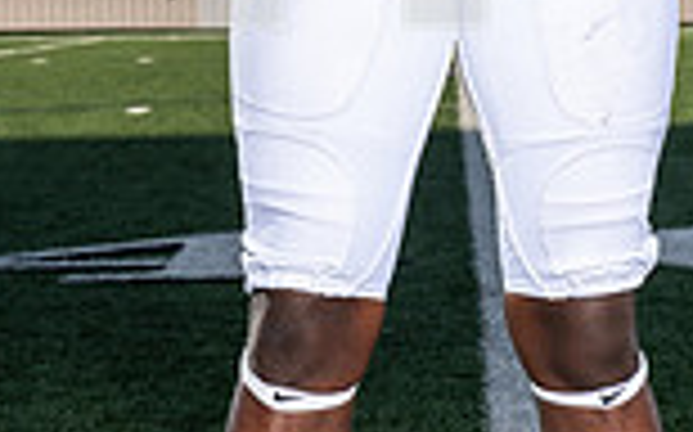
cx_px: 360
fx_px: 3944
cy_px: -423
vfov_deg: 6.1
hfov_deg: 10.0
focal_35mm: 209
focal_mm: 70
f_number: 11
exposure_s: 1/250
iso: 160
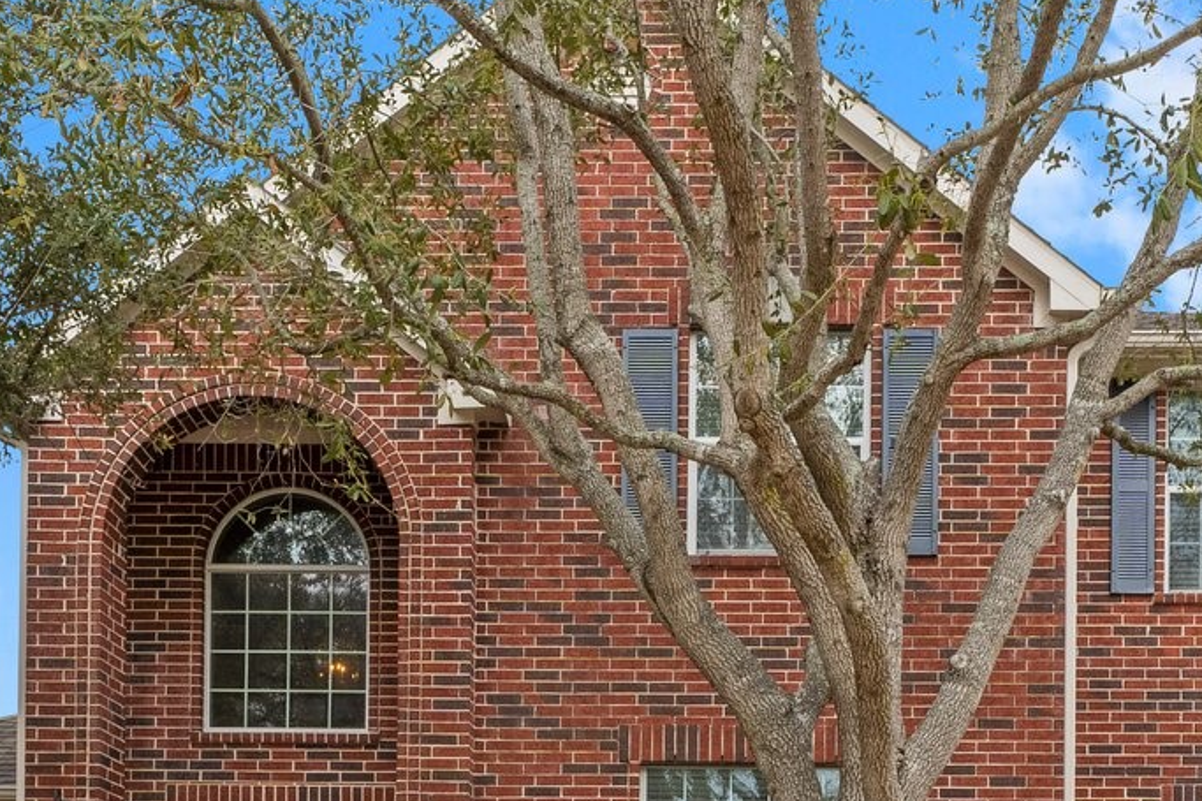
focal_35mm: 51
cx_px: 644
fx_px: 1712
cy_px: 1013
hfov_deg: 38.7
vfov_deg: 23.5
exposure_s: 1/100
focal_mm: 17.1
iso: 800
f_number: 11
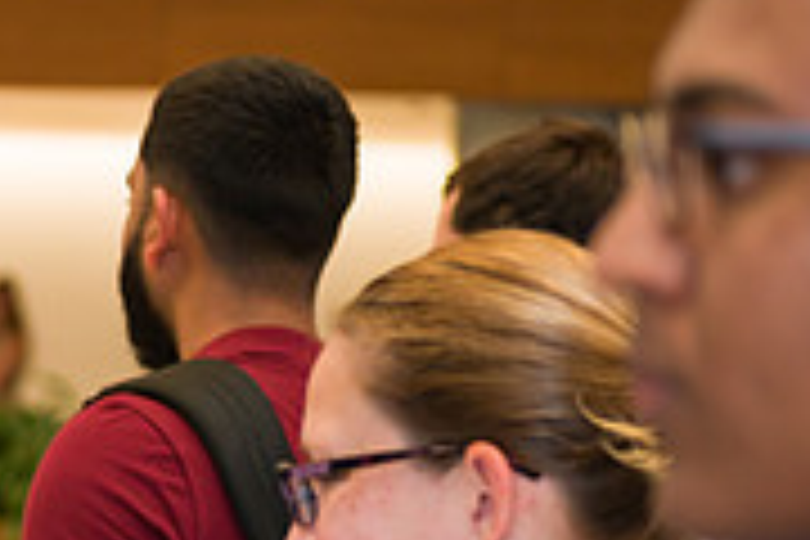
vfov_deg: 7.3
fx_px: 4207
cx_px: -392
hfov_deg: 10.6
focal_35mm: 187
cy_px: 693
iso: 400
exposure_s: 1/200
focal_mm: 58
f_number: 3.2
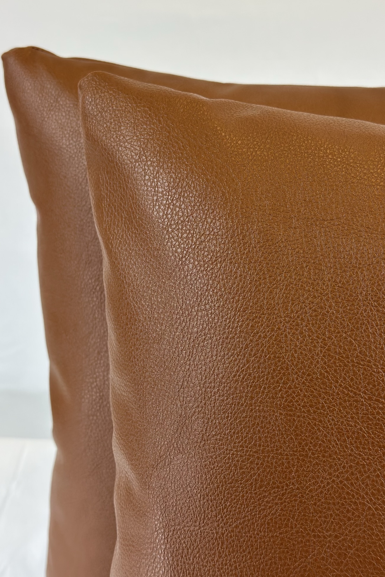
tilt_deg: -16.6
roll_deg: -1.7
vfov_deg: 38.2
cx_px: 194
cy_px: 284
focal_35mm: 52
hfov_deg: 26.0
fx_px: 834
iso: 160
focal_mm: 6.86
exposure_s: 1/120
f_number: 1.78
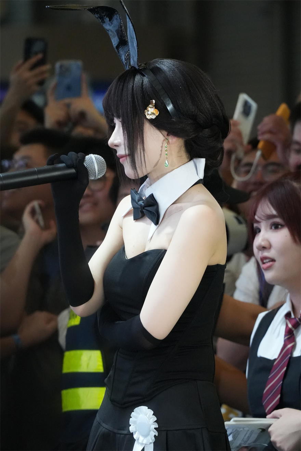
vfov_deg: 6.9
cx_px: 150
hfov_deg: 4.6
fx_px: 3762
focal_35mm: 300
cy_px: 226
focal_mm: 200
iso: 8000
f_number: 6.3
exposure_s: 1/1000
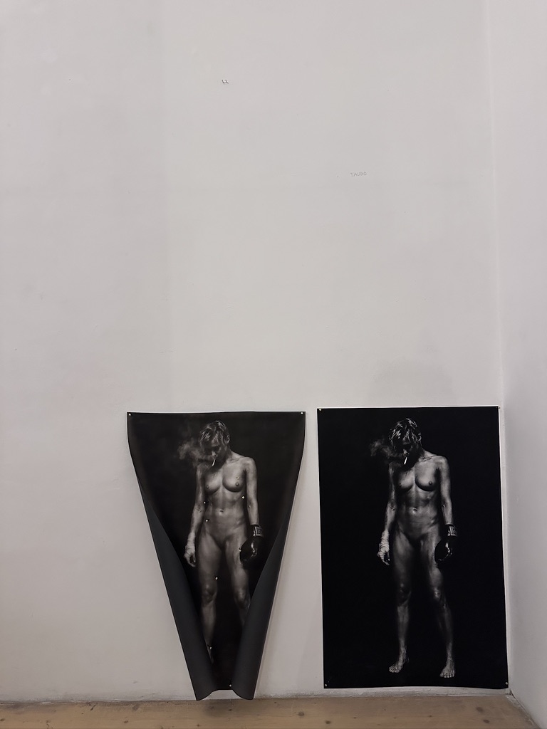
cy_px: 364
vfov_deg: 71.6
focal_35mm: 24
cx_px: 274
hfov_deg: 56.8
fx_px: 506
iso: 640
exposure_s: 1/50
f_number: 1.78
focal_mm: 6.86
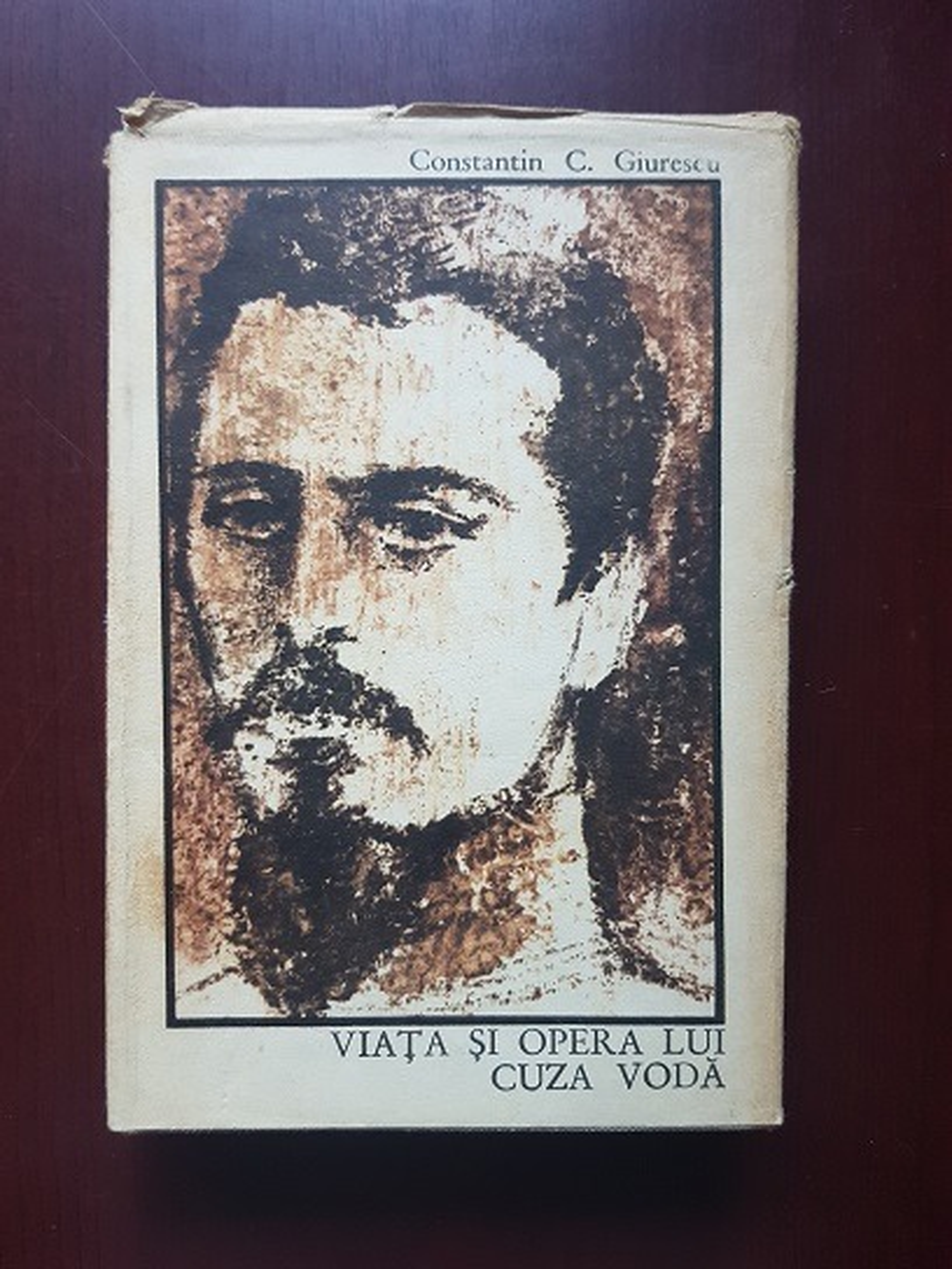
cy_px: 634
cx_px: 476
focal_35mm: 26
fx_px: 953
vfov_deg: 67.3
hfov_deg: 53.1
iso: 200
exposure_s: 1/11
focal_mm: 4.3
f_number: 1.7
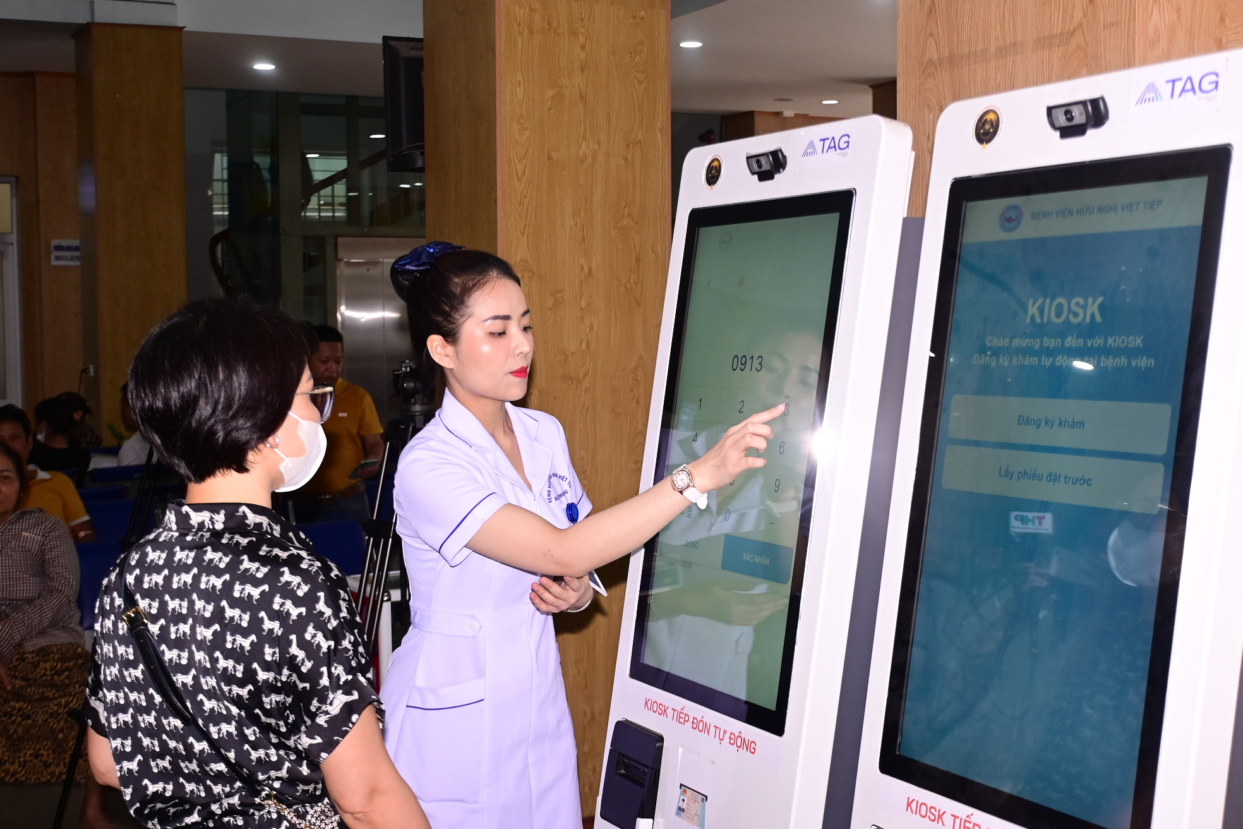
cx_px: 622
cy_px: 414
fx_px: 1657
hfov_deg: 41.1
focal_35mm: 48
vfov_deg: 28.1
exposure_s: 1/200
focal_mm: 32
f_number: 5
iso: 640
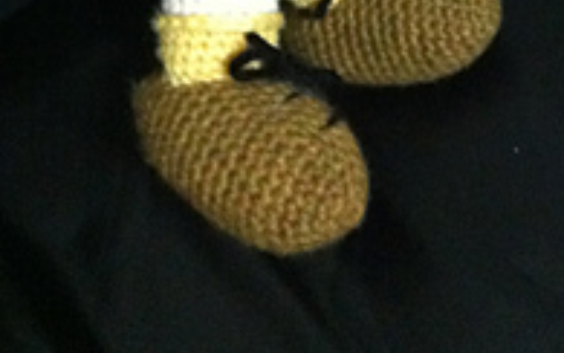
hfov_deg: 21.8
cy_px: -344
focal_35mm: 95
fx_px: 1461
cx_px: 331
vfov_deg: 12.3
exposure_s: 1/15
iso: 800
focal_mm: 3.85
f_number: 2.8
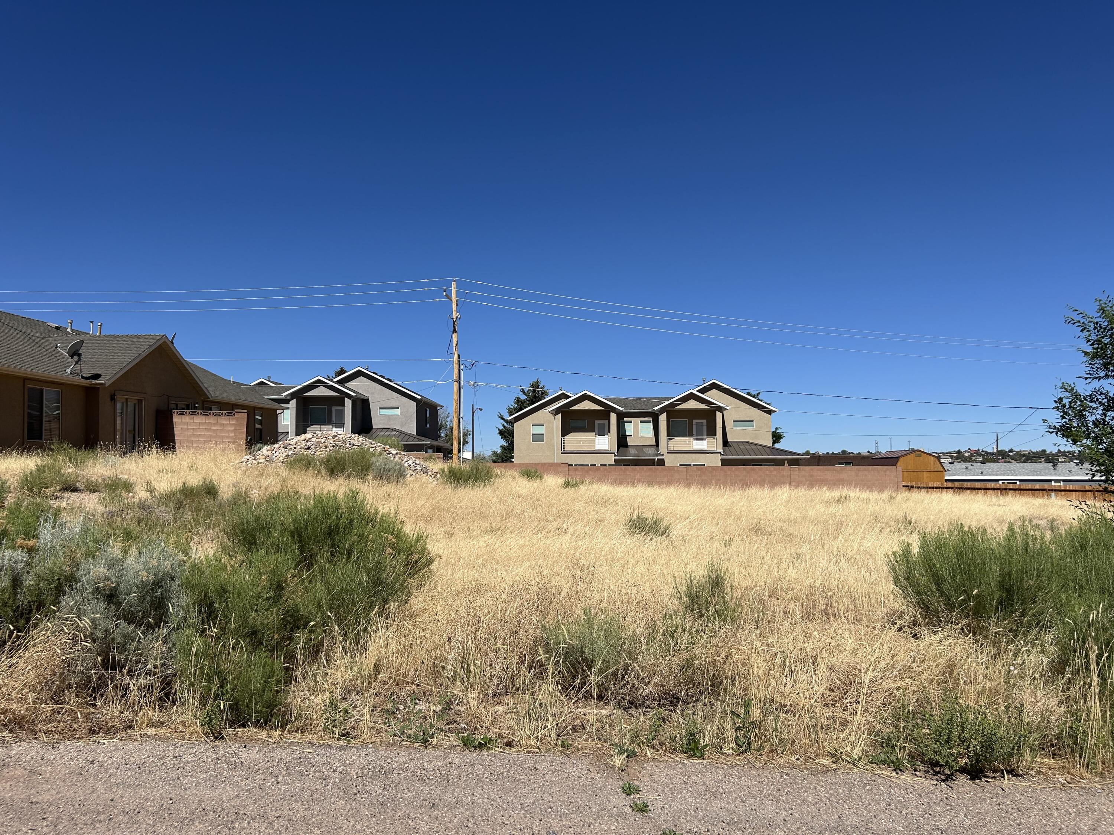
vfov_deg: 53.1
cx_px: 557
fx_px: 837
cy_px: 418
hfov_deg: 67.3
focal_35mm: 26
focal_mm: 5.7
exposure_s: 1/7463
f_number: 1.5
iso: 50
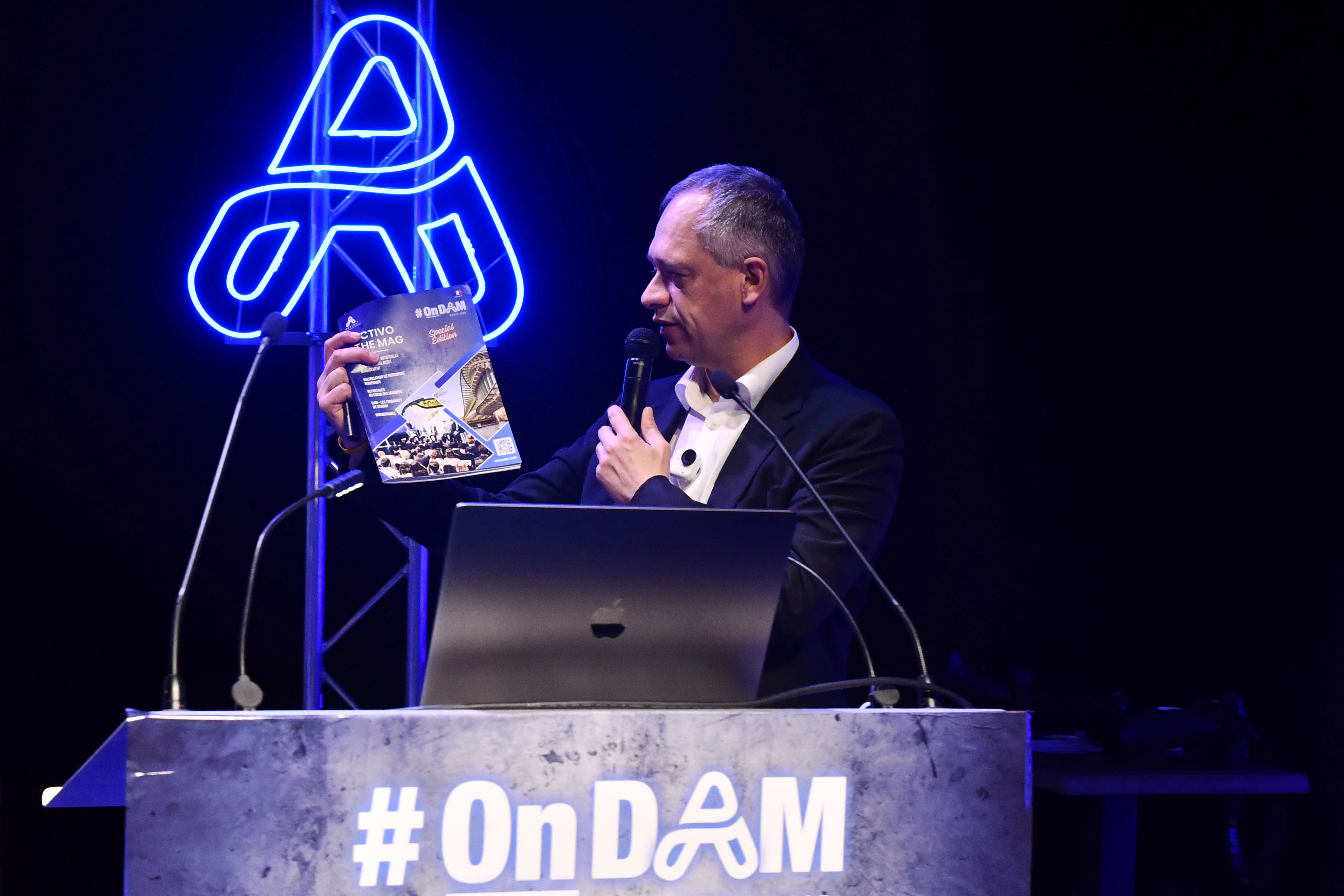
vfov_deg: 23.8
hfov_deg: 35.1
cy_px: 448
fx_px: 2128
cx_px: 672
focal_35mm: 57
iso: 1600
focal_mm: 38
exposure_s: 1/100
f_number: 6.3
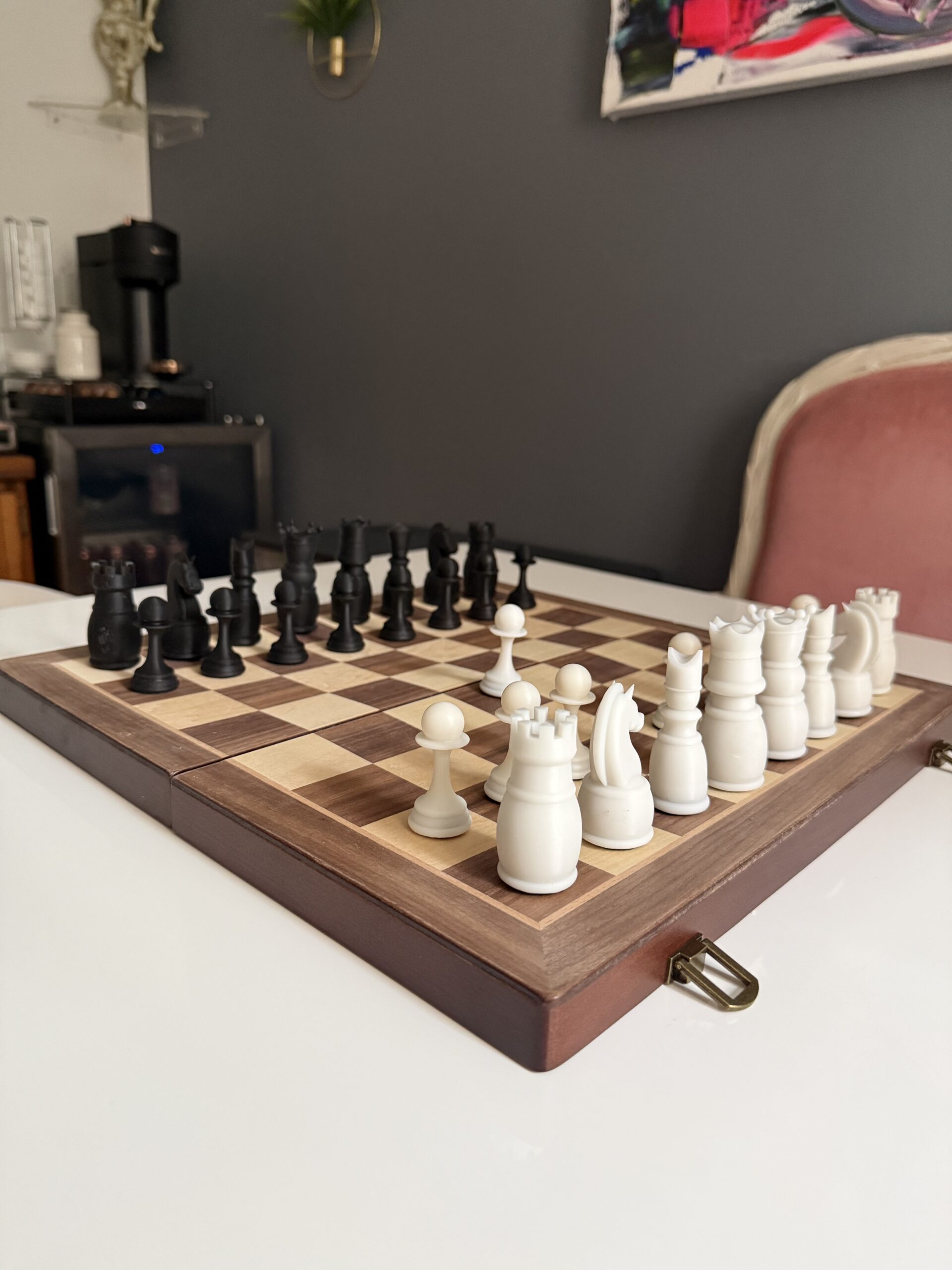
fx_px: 880
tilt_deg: -15.0
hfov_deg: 56.8
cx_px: 476
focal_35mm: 24
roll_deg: -2.8
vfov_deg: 71.6
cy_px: 635
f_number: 1.78
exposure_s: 1/60
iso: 500
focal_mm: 6.76
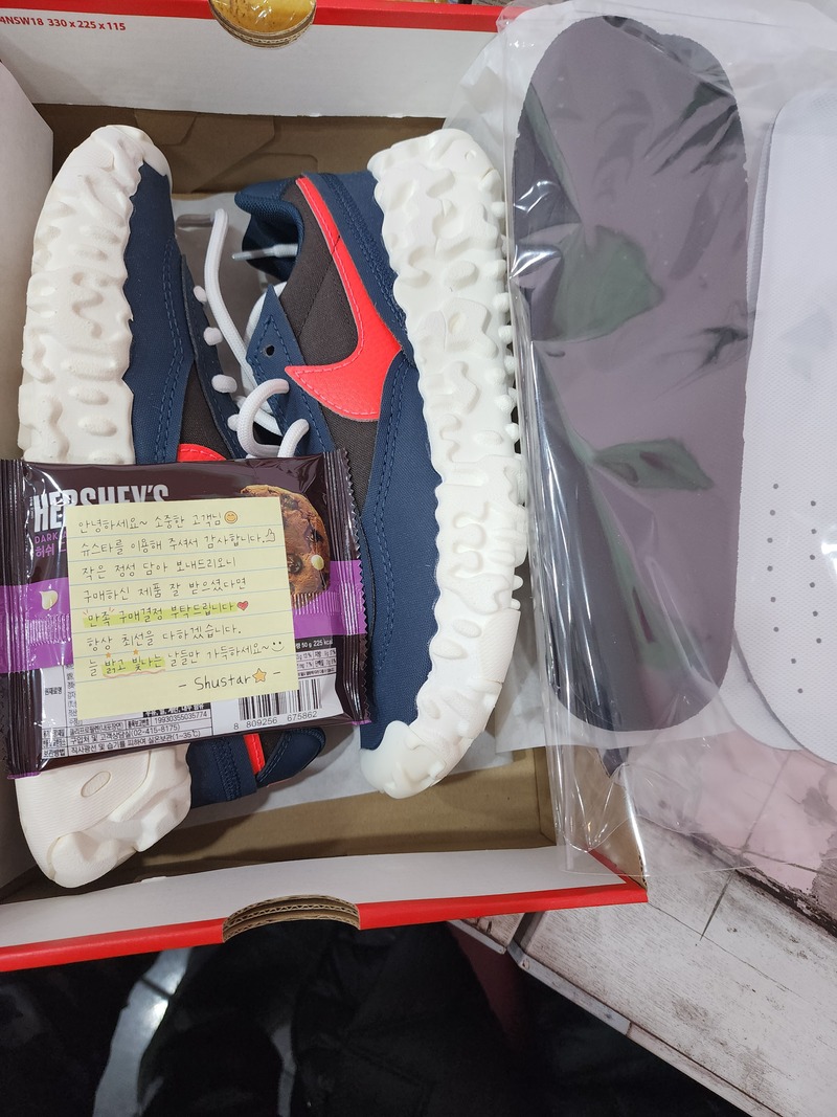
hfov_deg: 58.9
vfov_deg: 73.9
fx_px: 742
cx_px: 418
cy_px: 558
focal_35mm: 23
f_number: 1.8
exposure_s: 1/120
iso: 200
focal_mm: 6.4
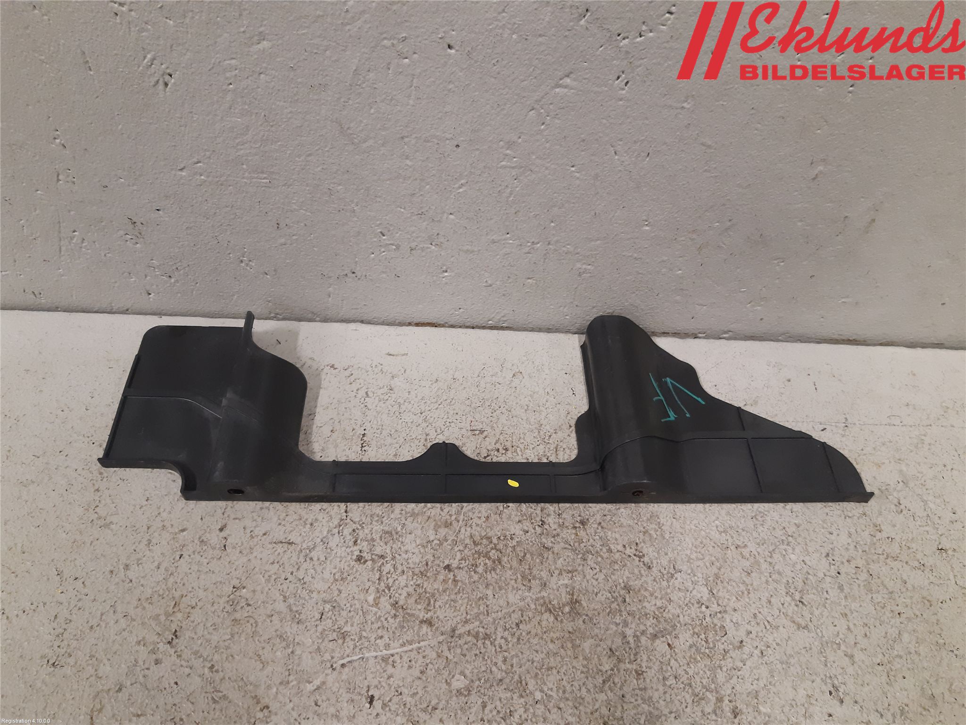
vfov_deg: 53.1
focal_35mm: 26
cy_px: 362
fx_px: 726
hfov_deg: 67.3
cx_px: 483
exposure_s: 1/50
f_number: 1.7
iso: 160
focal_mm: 3.93
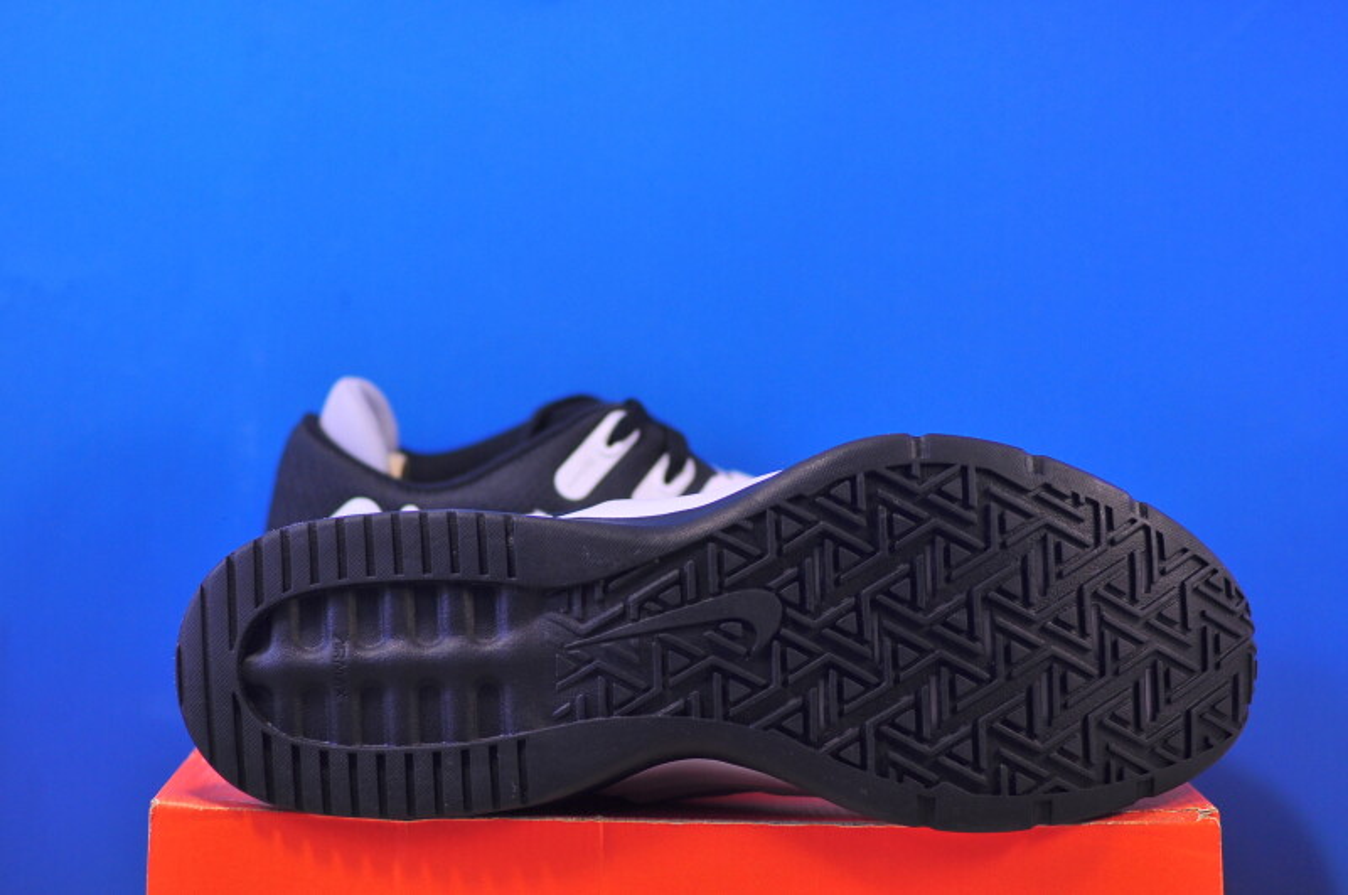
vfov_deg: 18.1
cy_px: 448
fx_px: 2804
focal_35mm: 75
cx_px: 674
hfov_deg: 27.0
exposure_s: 1/320
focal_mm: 50
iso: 250
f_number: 2.2
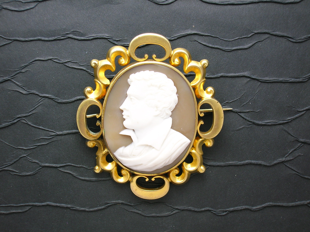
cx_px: 155
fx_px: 519
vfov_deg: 25.2
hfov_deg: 33.3
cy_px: 116
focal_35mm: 58
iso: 50
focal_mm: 9.7
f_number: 3.5
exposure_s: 1/4.3
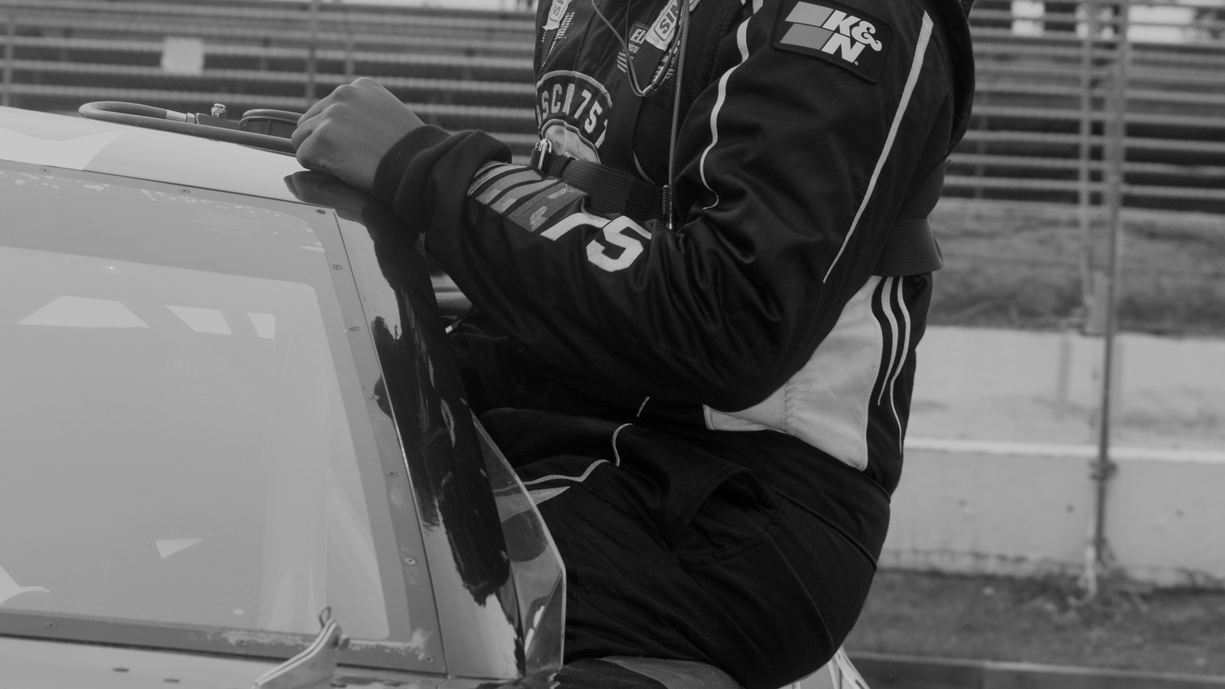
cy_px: 10
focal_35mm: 131
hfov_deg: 16.4
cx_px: 612
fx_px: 4249
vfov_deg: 9.2
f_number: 8
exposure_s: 1/200
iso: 100
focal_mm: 55
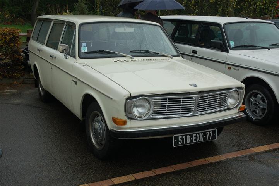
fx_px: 360
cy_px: 93
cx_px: 140
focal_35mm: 46
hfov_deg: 42.3
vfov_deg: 28.9
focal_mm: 31
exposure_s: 1/160
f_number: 6.3
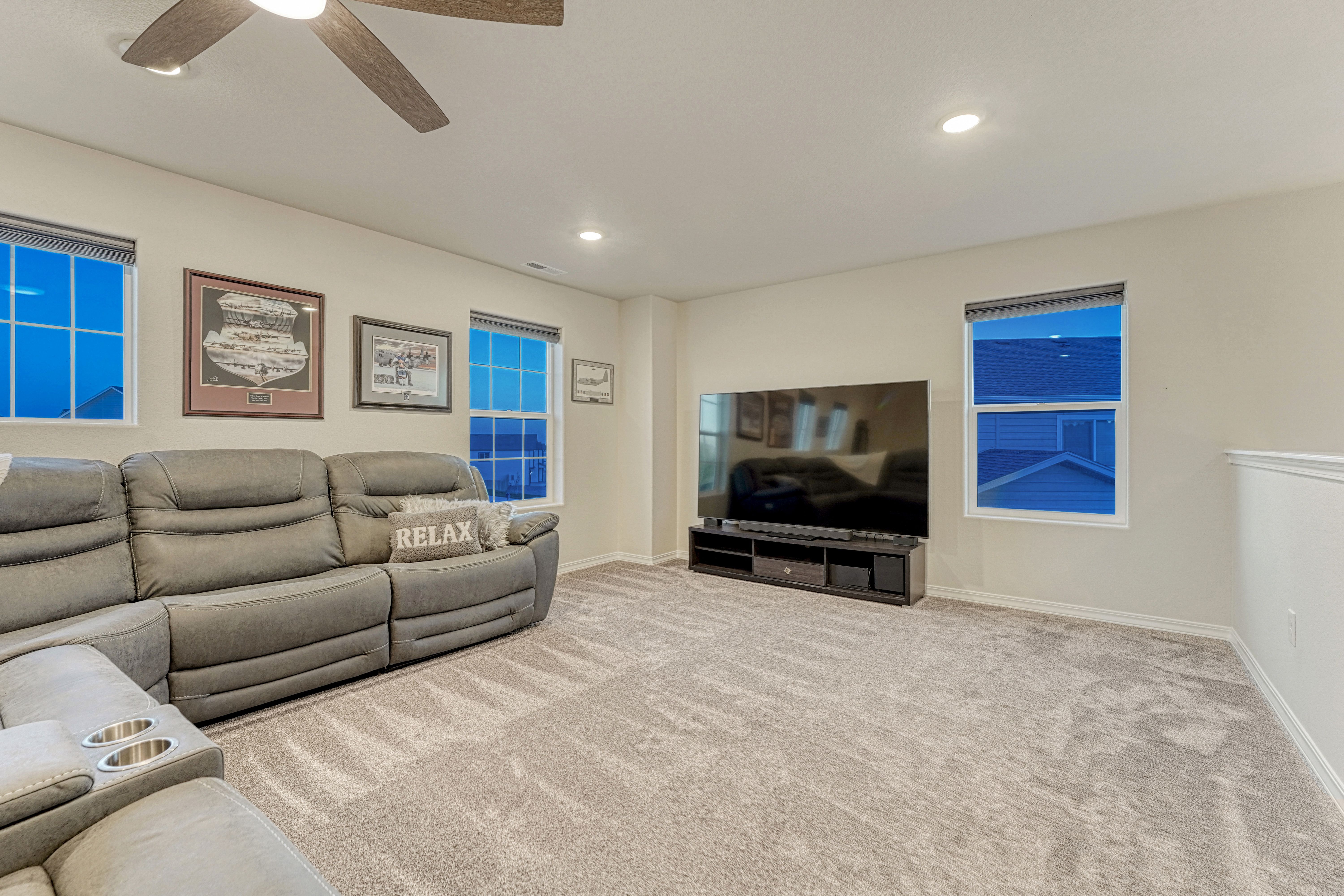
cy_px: 448
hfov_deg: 104.3
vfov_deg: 81.2
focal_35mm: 14
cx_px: 672
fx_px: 523
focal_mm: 14
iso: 640
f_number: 8
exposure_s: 1/1.67
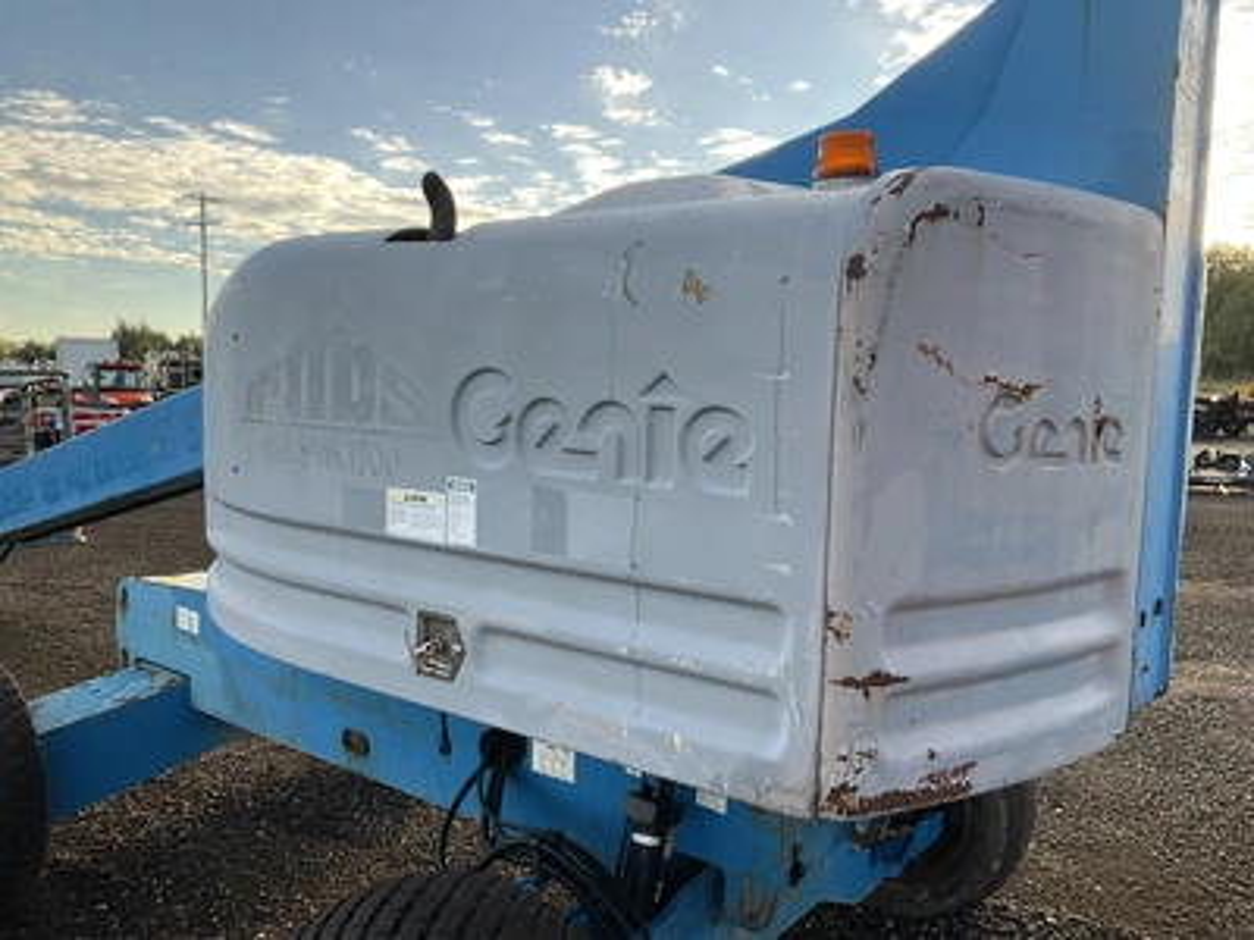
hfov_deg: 61.7
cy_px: 470
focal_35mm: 29
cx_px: 627
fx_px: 1051
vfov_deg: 48.2
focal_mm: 3
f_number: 1.8
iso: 25
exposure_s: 1/348
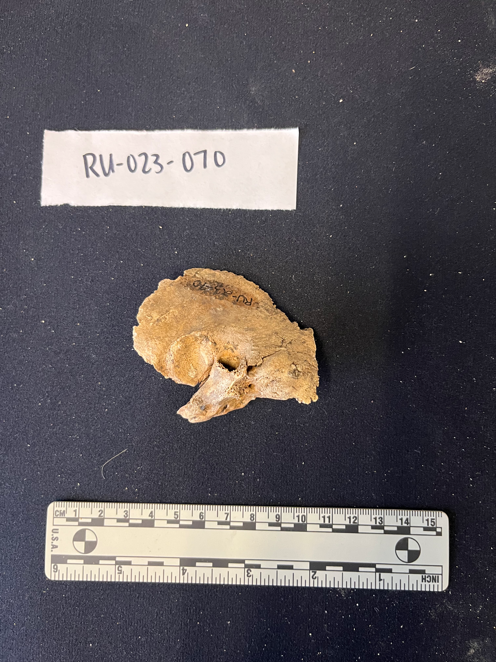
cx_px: 248
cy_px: 331
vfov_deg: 67.3
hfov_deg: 53.1
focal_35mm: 26
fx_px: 497
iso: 400
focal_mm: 5.1
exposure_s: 1/40
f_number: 1.6
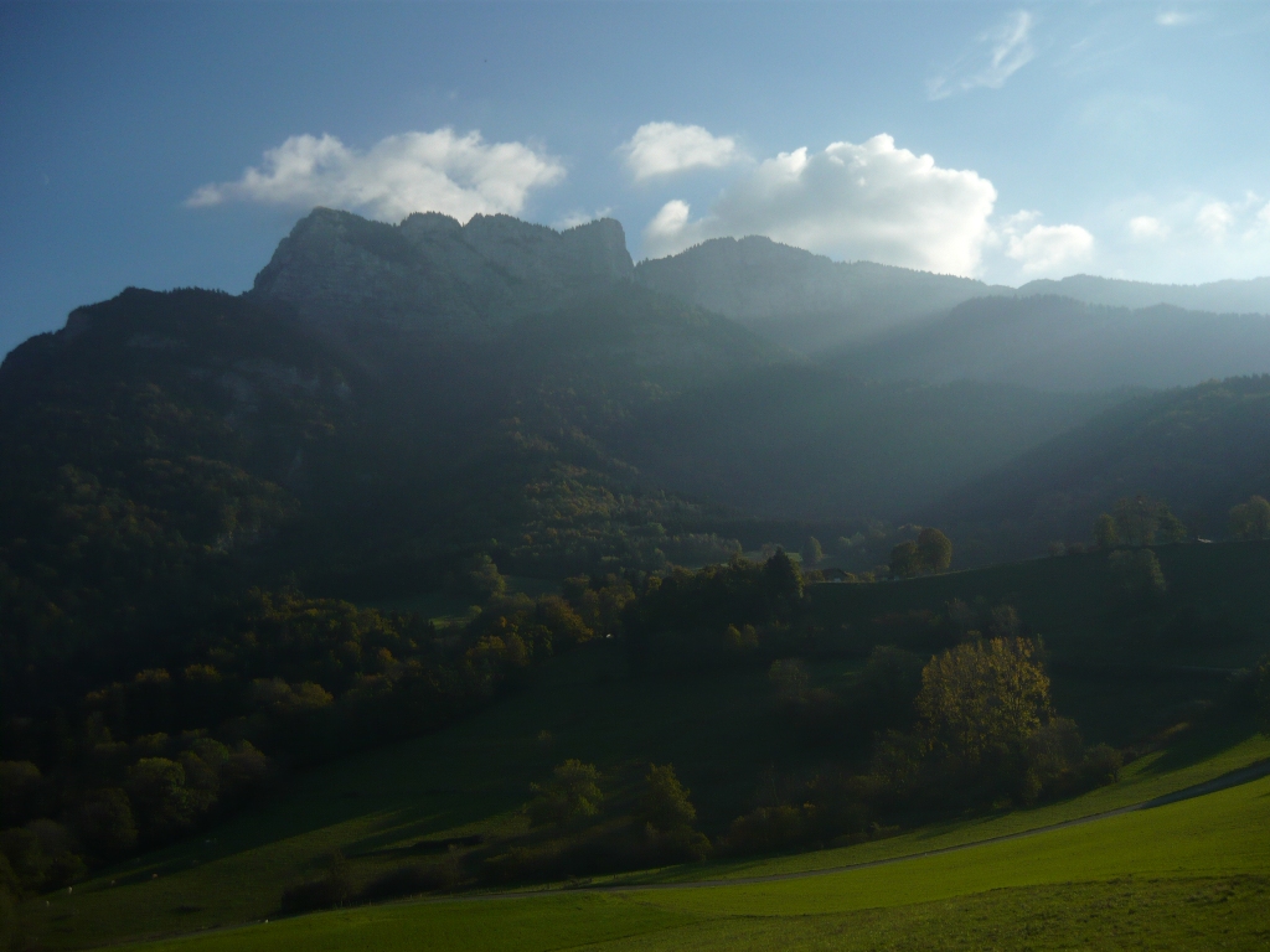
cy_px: 476
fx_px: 1211
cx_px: 635
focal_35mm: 33
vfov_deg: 42.9
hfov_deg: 55.4
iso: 100
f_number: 8
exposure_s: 1/400
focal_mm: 5.5
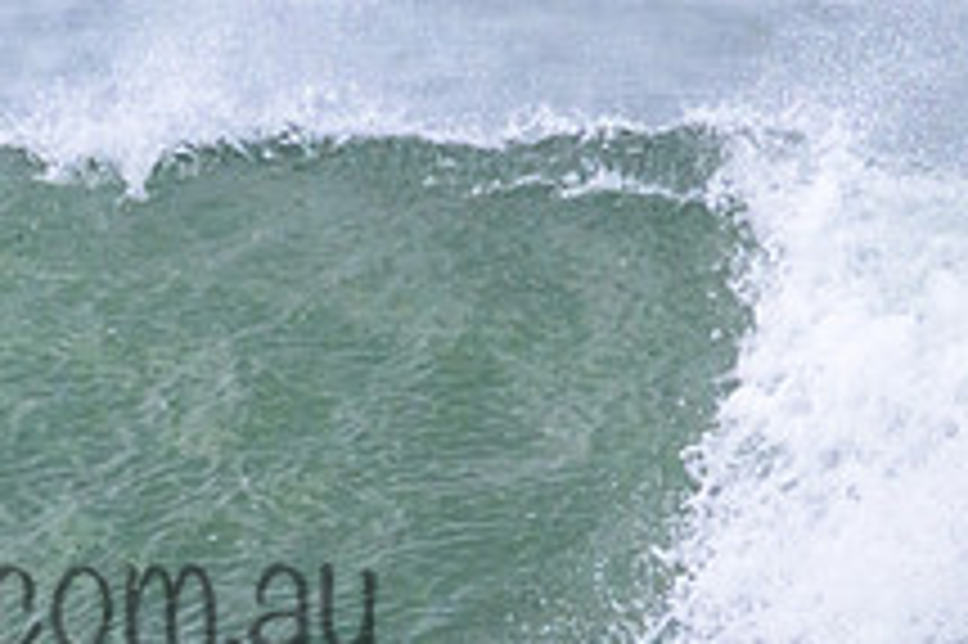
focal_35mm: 2356
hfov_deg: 0.9
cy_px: 467
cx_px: 21
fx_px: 63300
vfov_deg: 0.6
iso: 4500
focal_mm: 800
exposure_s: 1/3200
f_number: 11
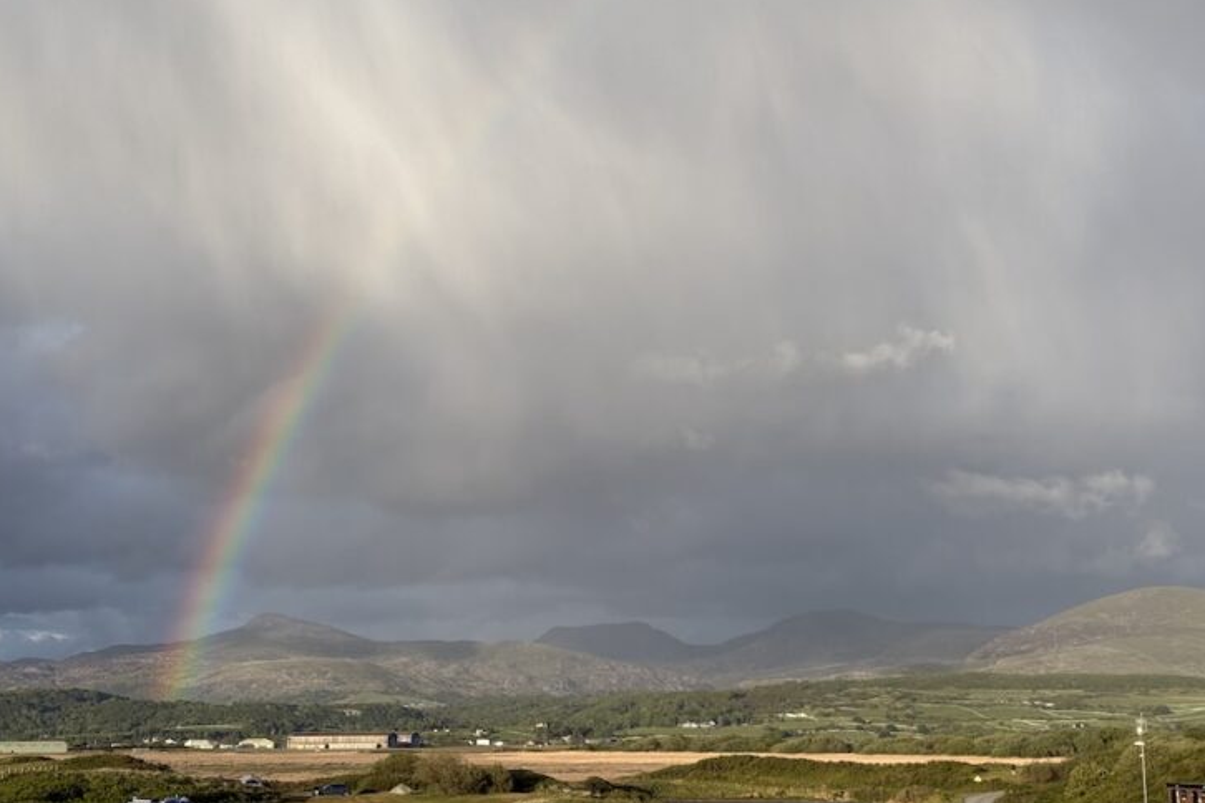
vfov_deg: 24.6
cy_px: 406
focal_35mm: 55
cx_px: 649
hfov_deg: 36.2
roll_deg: +0.2
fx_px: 1841
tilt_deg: +9.0
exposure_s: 1/3096
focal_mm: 6.76
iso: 64
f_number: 1.78
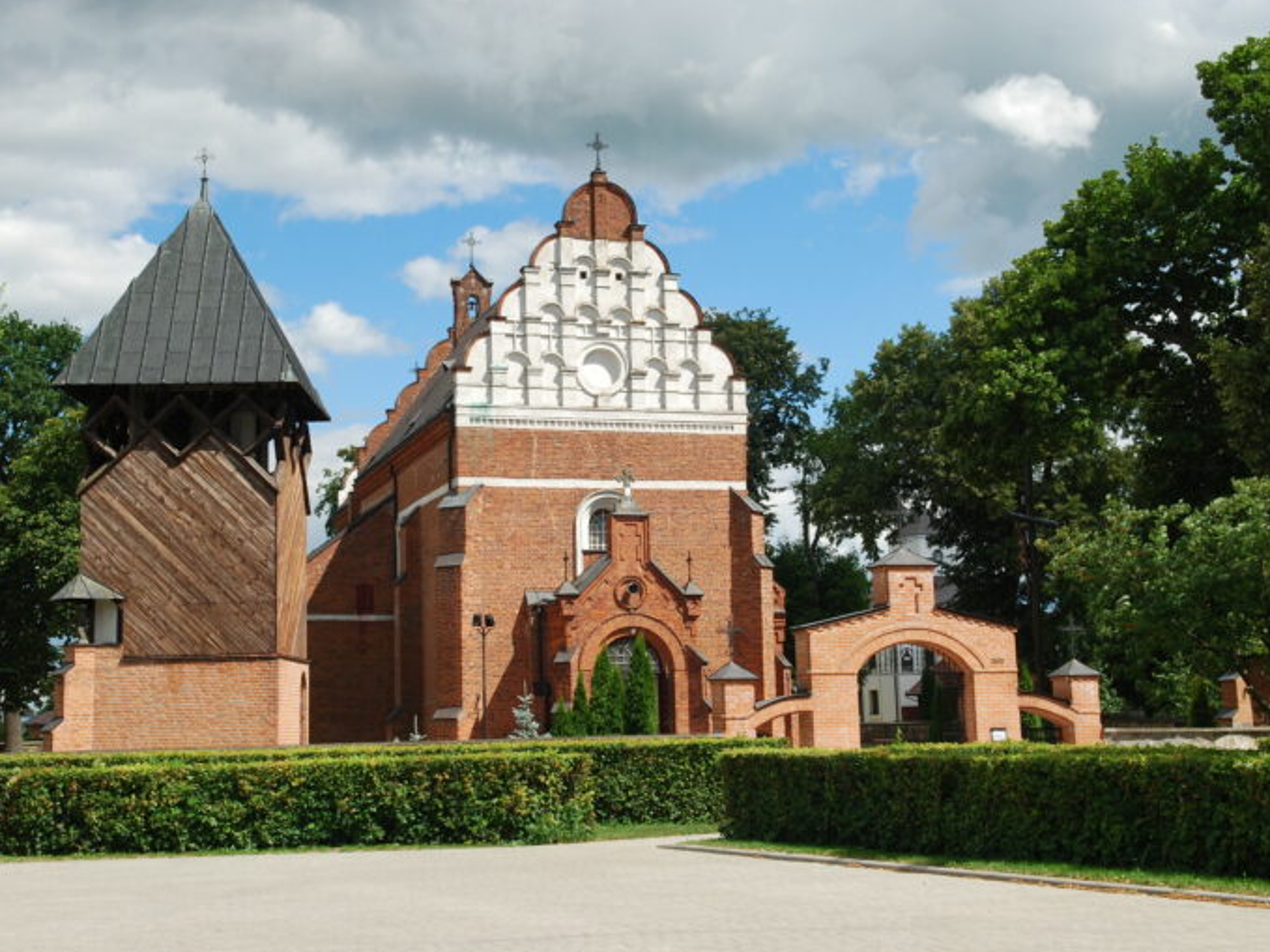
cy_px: 473
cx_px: 584
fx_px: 1797
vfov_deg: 29.7
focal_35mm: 49
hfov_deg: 38.9
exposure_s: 1/250
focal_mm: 30
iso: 200
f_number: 10
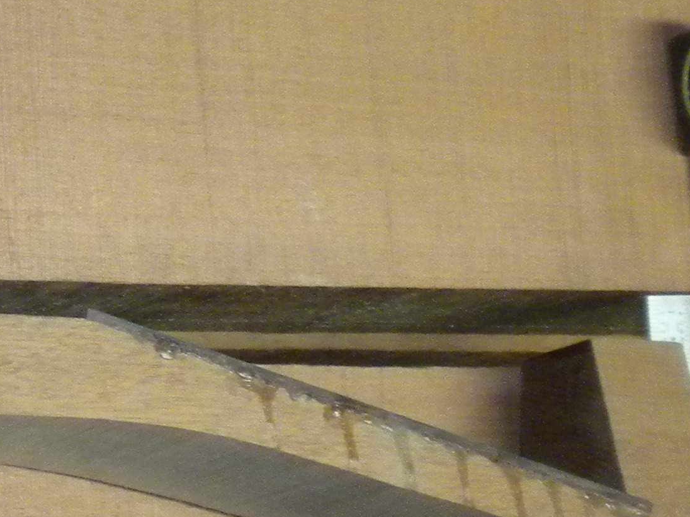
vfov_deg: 11.0
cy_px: 282
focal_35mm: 135
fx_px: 2691
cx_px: -309
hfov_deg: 13.8
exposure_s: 1/30
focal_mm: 6.6
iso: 400
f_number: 3.5
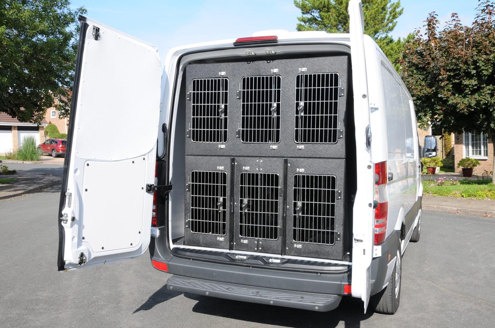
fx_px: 494
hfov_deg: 53.2
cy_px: 164
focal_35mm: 36
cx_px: 248
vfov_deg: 36.8
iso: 200
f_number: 11
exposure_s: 1/125
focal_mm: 24
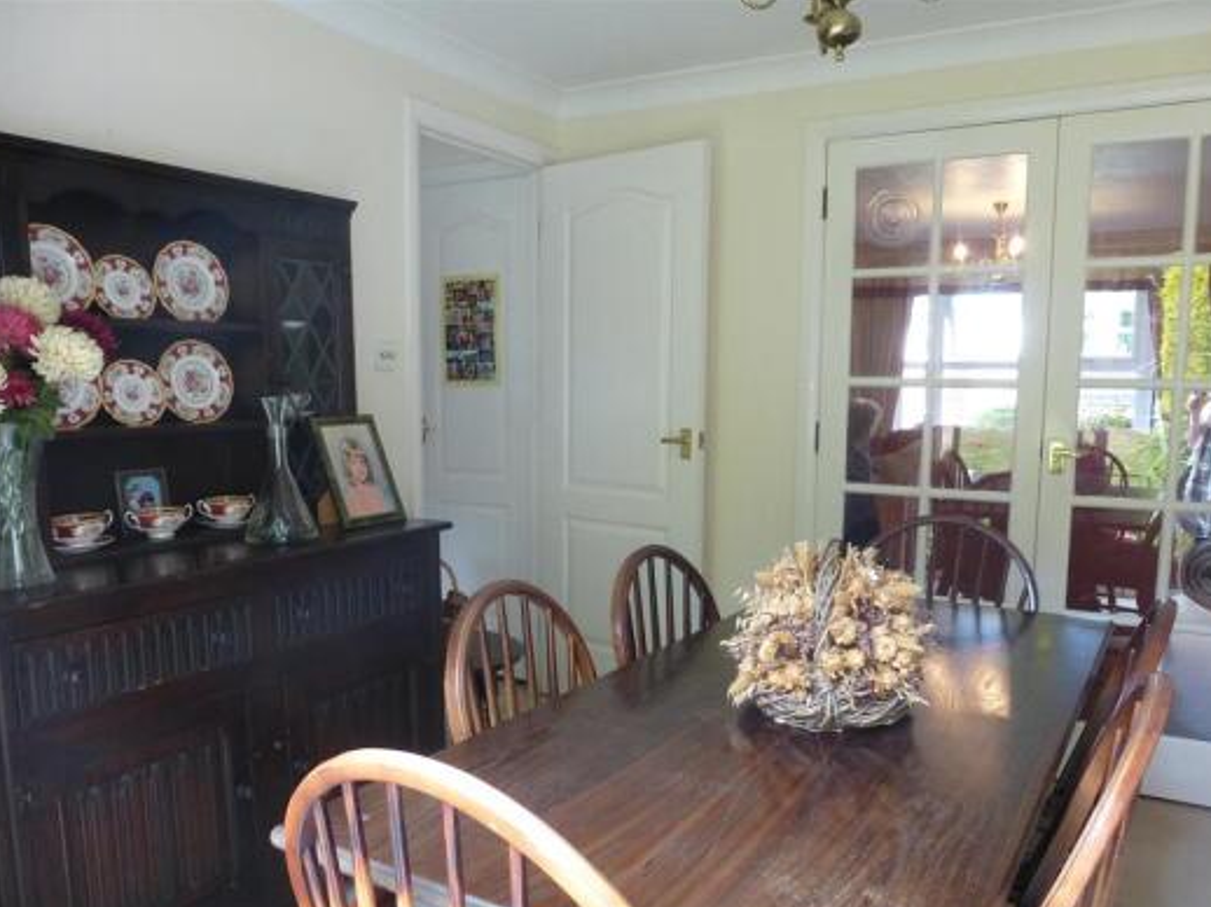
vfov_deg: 51.2
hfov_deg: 65.3
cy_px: 508
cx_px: 616
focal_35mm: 27
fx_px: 944
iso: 400
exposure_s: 1/60
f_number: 3.3
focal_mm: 4.3
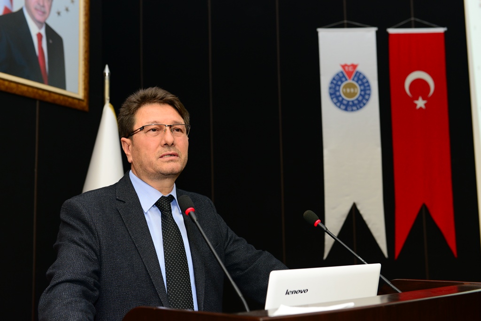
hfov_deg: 41.1
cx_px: 240
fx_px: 641
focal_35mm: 48
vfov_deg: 28.1
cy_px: 160
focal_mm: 48
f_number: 4.5
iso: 1250
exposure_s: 1/100
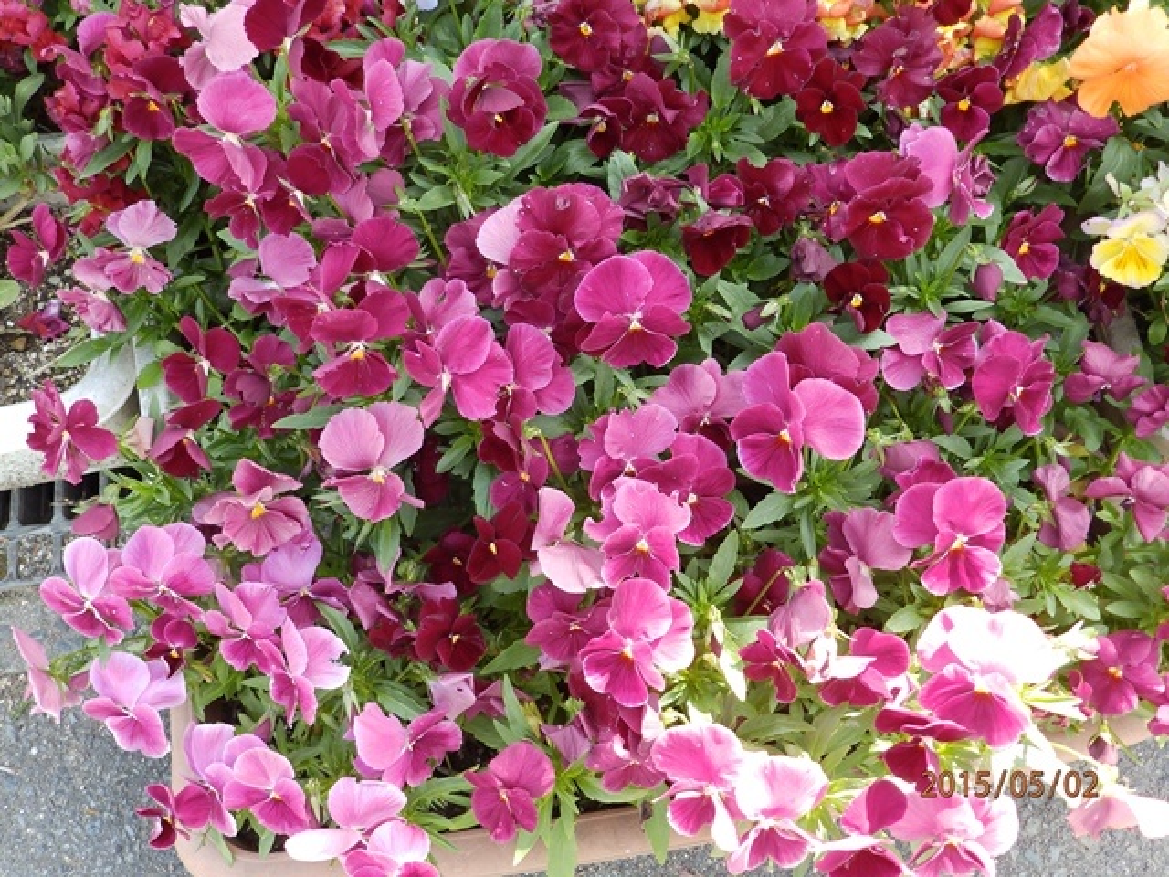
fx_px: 1283
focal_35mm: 38
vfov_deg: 37.7
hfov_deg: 49.0
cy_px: 438
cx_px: 584
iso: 80
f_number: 4
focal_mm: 6.8
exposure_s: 1/40
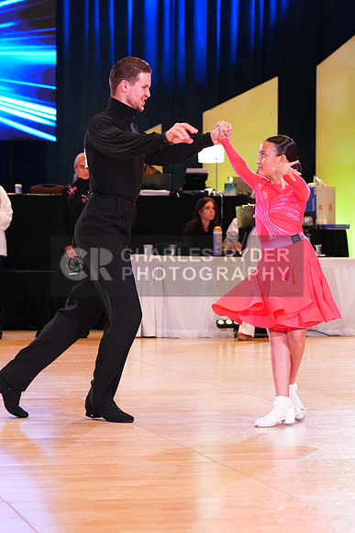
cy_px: 266
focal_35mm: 119
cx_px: 178
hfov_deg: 11.5
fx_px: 1759
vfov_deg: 17.2
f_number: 5.6
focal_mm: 119
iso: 5000
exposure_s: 1/320
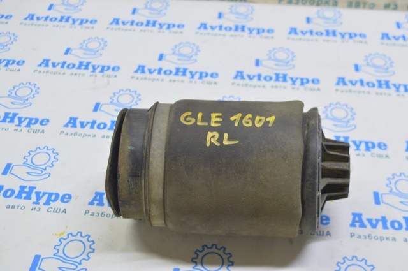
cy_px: 136
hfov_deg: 42.4
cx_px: 204
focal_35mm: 46
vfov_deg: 28.9
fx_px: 526
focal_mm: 31
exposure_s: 1/20
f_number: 5.6
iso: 400
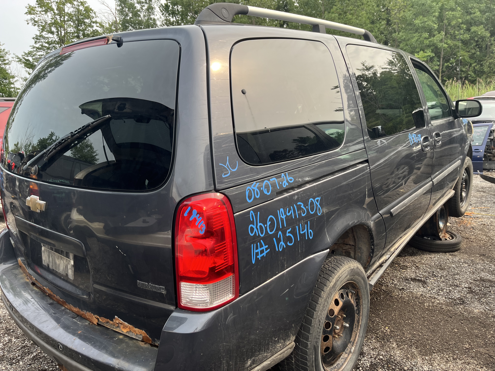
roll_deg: +2.3
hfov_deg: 67.3
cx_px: 248
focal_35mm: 26
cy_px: 186
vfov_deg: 53.1
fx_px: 372
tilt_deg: -9.2
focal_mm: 5.1
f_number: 1.6
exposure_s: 1/440
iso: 50
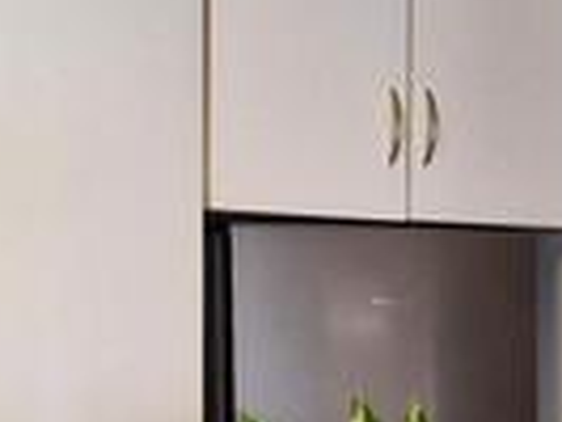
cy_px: 557
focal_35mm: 138
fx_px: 2242
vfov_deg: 10.5
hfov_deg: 14.3
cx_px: 338
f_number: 1.8
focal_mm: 5.54
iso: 200
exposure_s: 1/100
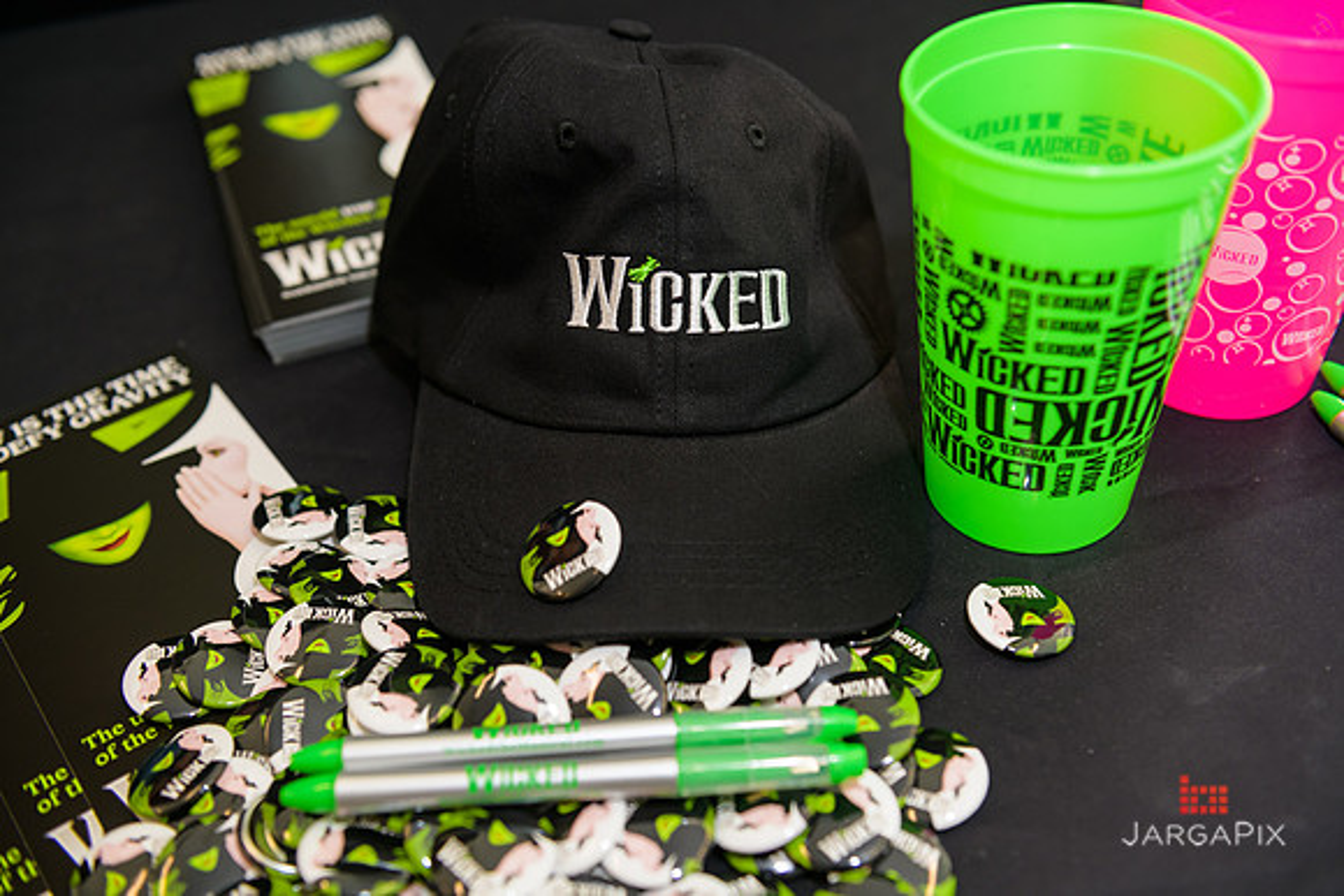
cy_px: 448
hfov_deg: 50.7
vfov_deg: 35.1
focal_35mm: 38
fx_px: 1419
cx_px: 672
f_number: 3.2
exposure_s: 1/125
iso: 400
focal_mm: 38
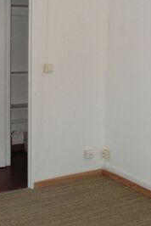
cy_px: 82
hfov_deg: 22.5
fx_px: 376
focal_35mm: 60
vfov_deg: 33.2
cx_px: 42
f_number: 3.2
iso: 160
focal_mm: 6
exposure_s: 1/40
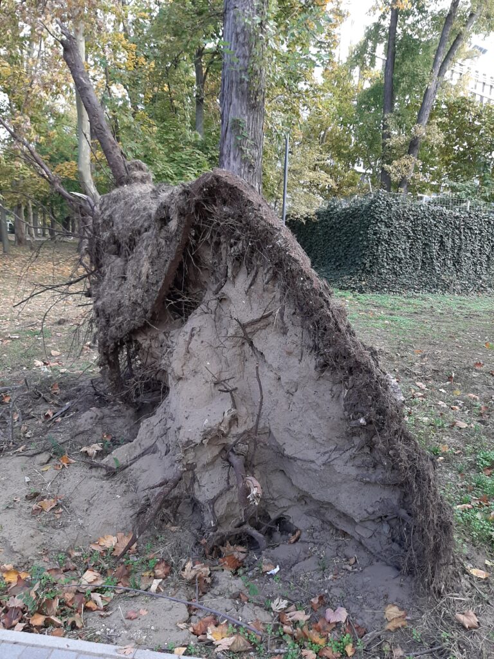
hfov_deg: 53.1
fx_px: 495
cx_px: 247
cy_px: 330
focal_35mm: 26
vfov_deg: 67.3
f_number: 1.7
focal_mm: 3.93
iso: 40
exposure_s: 1/112
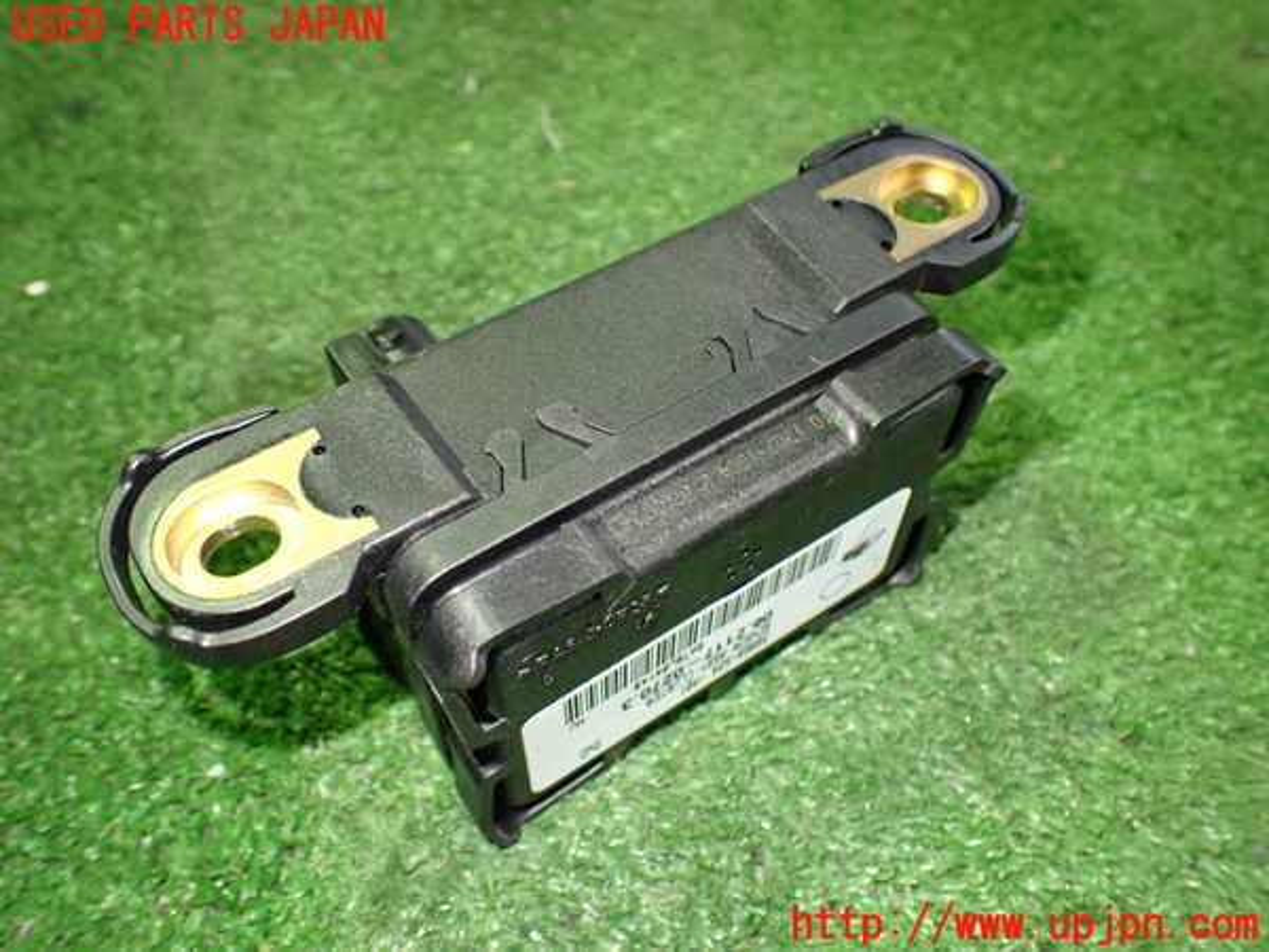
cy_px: 476
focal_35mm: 30
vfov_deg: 46.8
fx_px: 1100
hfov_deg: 60.0
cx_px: 634
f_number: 2.3
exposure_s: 1/50
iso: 800
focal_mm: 5.4
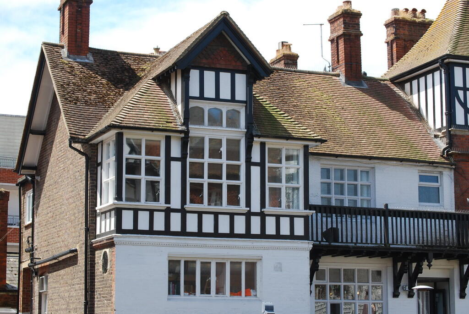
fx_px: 1076
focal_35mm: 82
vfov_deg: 16.6
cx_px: 234
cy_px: 157
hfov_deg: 24.6
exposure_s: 1/125
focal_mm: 55
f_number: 8
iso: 100
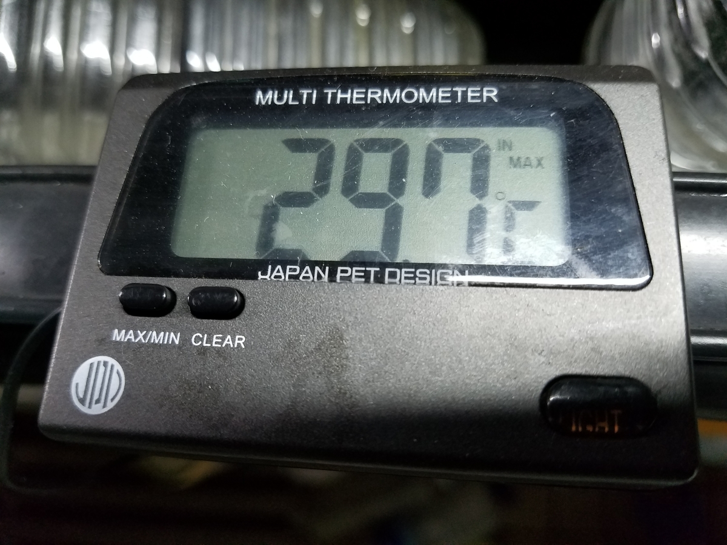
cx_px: 364
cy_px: 272
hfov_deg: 67.3
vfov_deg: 53.1
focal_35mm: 26
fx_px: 546
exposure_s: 1/50
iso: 320
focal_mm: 4.2
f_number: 1.7
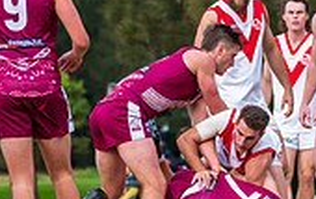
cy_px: 167
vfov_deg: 1.8
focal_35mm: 722
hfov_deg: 2.9
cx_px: 153
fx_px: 6230
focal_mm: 170
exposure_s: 1/1250
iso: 1250
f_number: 5
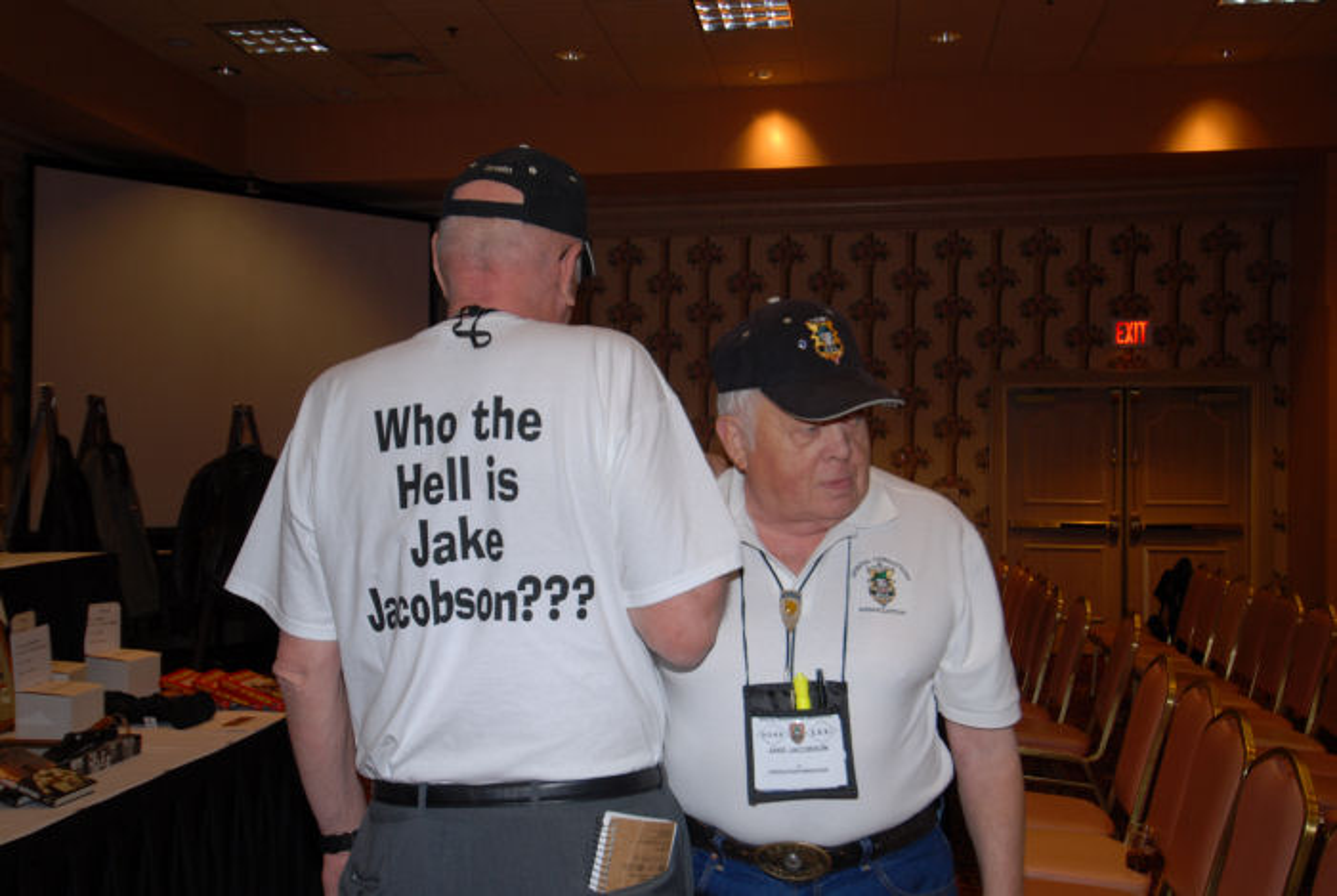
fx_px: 1339
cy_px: 448
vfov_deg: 37.0
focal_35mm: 36
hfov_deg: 53.1
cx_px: 668
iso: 200
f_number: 5
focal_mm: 24
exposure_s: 1/60
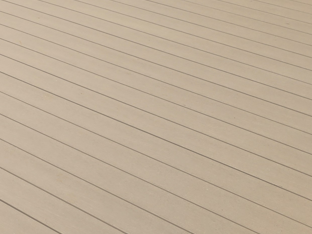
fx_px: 667
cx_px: -144
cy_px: 26
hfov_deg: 22.2
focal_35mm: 74
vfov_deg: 19.5
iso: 12
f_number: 1.7
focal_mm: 6.3
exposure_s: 1/1235
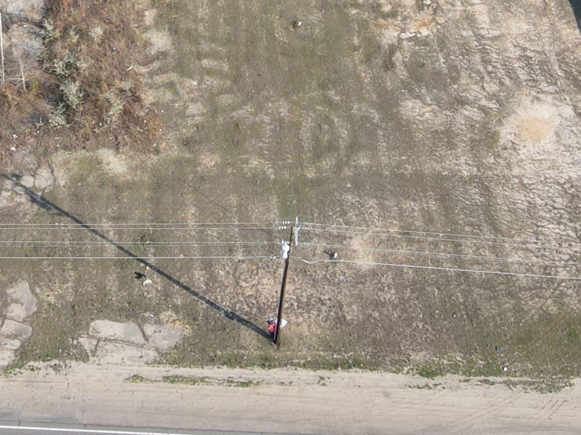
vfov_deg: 17.5
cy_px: -164
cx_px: 124
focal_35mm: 78
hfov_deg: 24.7
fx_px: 1309
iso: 100
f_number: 2.8
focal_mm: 4.5
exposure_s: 1/320
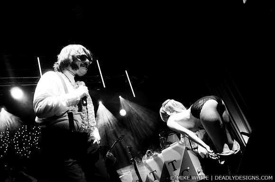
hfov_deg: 62.0
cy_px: 91
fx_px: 229
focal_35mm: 30
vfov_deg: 43.5
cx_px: 138
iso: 640
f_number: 2.8
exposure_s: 1/200
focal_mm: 20
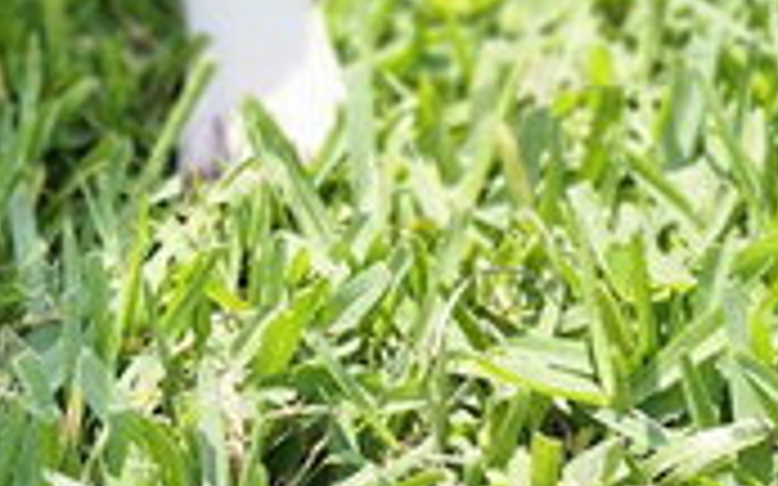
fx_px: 1992
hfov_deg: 21.6
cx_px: 94
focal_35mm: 94
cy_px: -934
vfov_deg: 10.4
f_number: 1.8
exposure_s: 1/788
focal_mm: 5.54
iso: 25
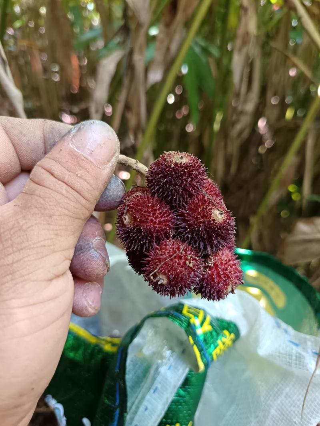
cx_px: 160
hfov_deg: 56.8
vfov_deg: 71.6
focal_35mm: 24
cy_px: 213
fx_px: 296
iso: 758
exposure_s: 1/50
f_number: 1.75
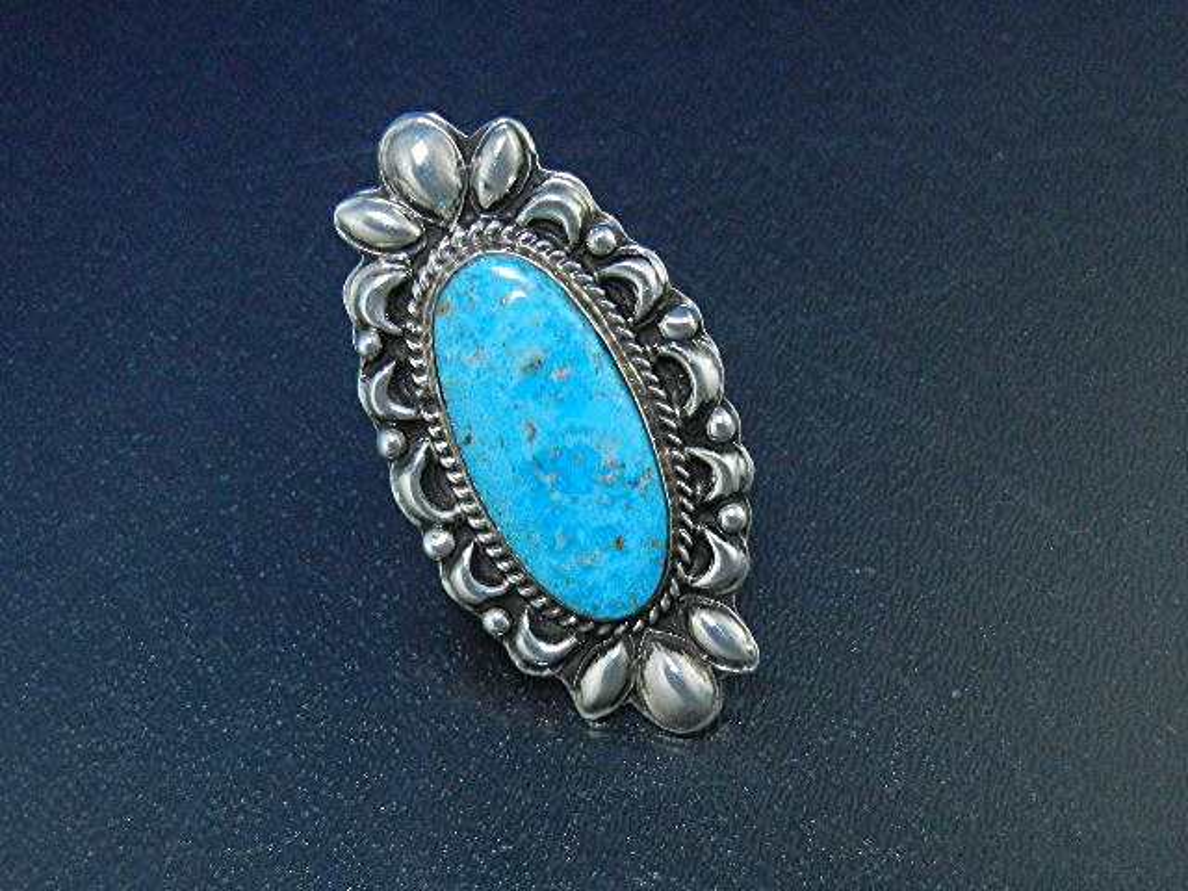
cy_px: 446
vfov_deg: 24.8
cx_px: 594
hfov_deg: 32.7
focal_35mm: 59
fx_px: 2025
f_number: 8
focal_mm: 10.6
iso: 800
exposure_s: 1/30
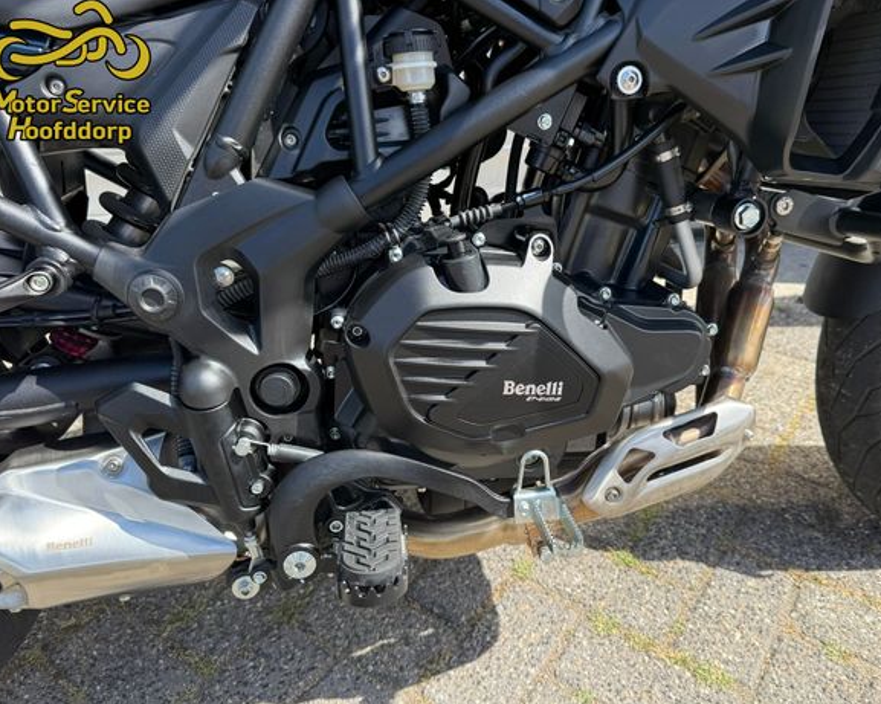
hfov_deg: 66.0
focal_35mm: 26
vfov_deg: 54.9
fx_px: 678
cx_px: 476
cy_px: 365
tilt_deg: -28.9
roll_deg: +1.6
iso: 100
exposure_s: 1/1139
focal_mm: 6.76
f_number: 1.78
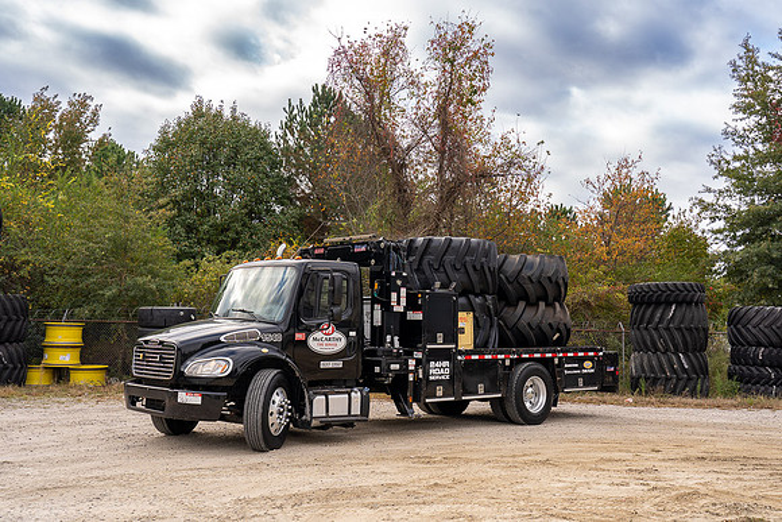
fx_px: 782
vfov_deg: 36.9
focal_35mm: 36
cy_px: 261
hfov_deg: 53.1
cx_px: 391
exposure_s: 1/80
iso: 100
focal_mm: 36
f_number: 5.6
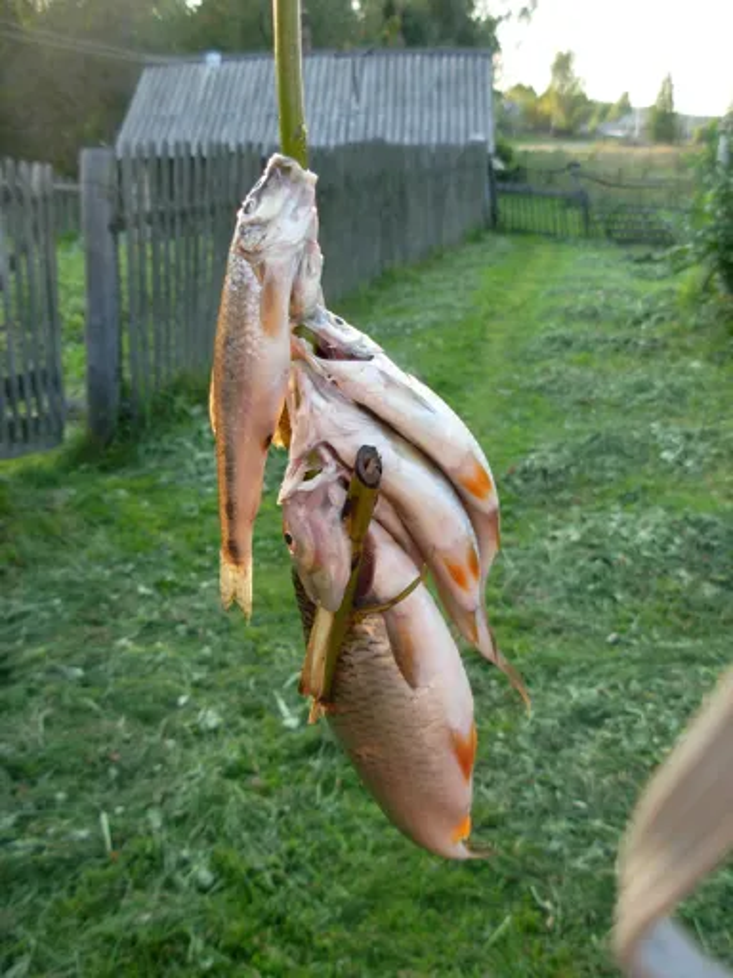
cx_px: 366
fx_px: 1073
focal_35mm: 38
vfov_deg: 49.0
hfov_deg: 37.7
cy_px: 489
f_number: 2.9
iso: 79
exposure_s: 1/82.9
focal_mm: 6.3
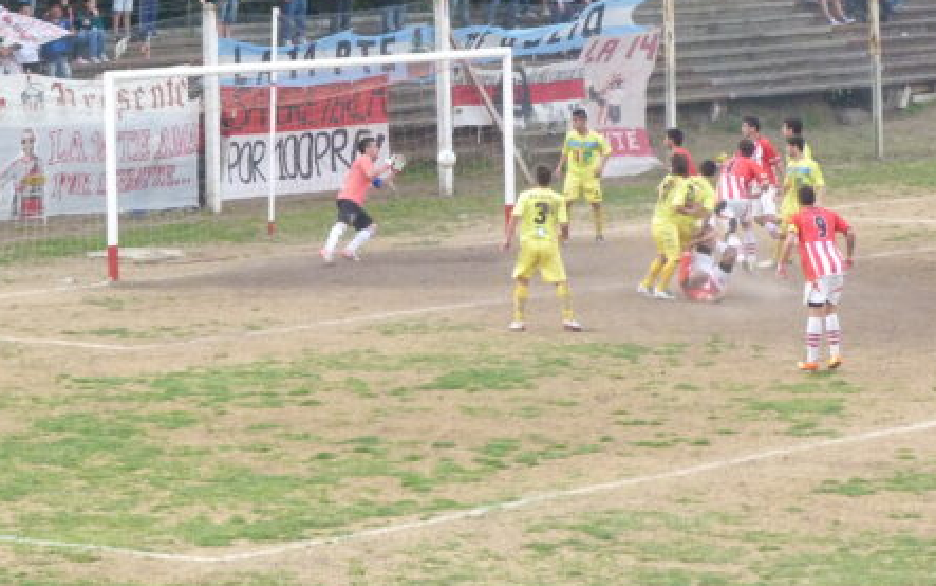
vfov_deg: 6.4
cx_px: 319
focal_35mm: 204
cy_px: 38
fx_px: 5205
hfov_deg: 10.3
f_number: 3.5
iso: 400
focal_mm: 20.1
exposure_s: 1/500
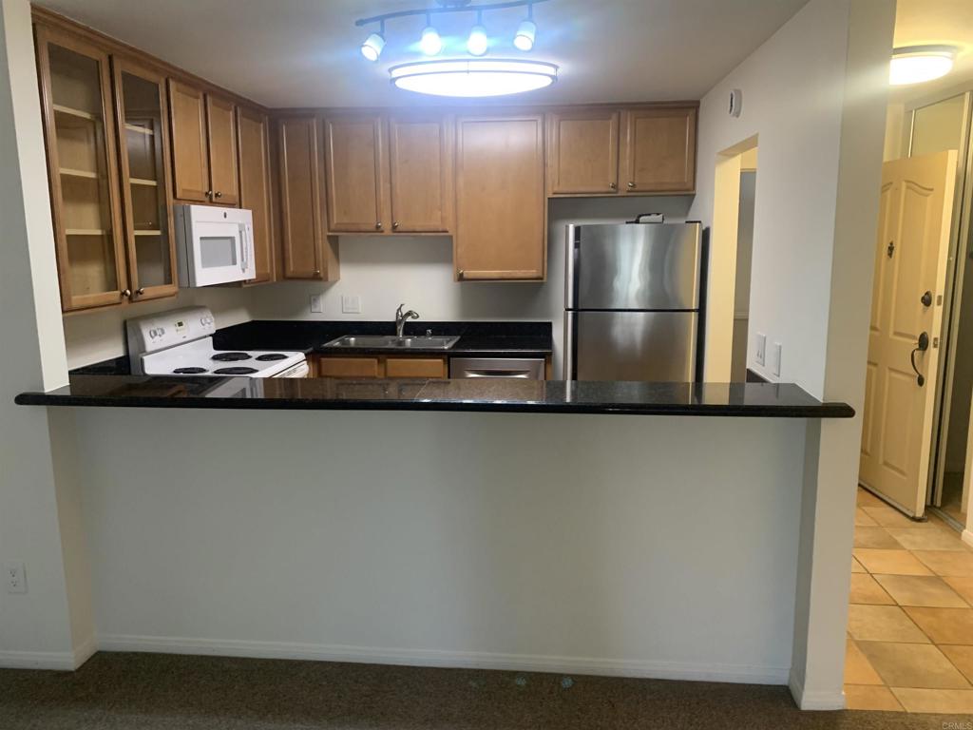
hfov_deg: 67.3
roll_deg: -0.1
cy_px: 365
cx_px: 486
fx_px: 731
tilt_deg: -9.9
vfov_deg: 53.1
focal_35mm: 26
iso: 200
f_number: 1.8
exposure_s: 1/60
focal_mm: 4.25
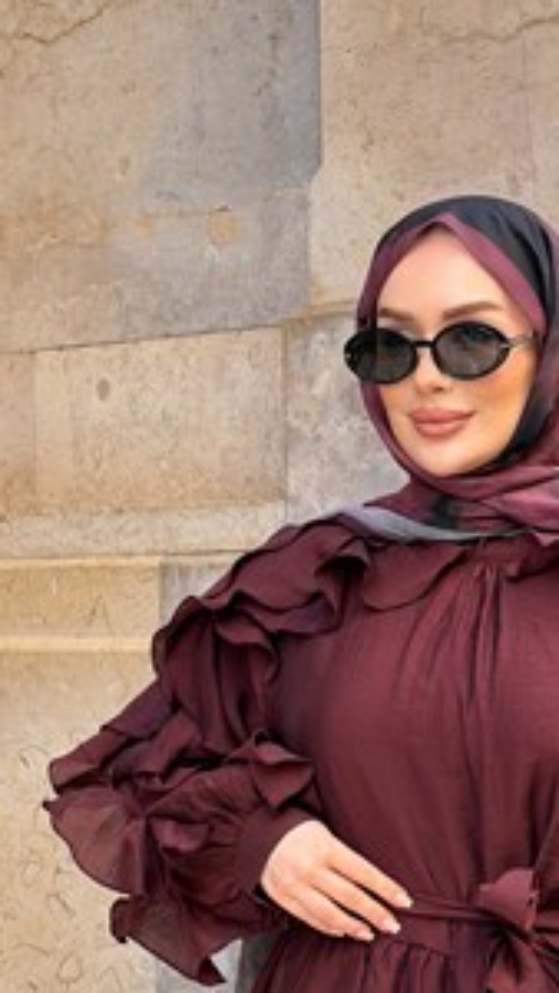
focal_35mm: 93
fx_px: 2448
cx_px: 443
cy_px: 740
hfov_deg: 13.0
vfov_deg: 22.7
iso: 50
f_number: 1.78
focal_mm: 6.76
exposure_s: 1/152
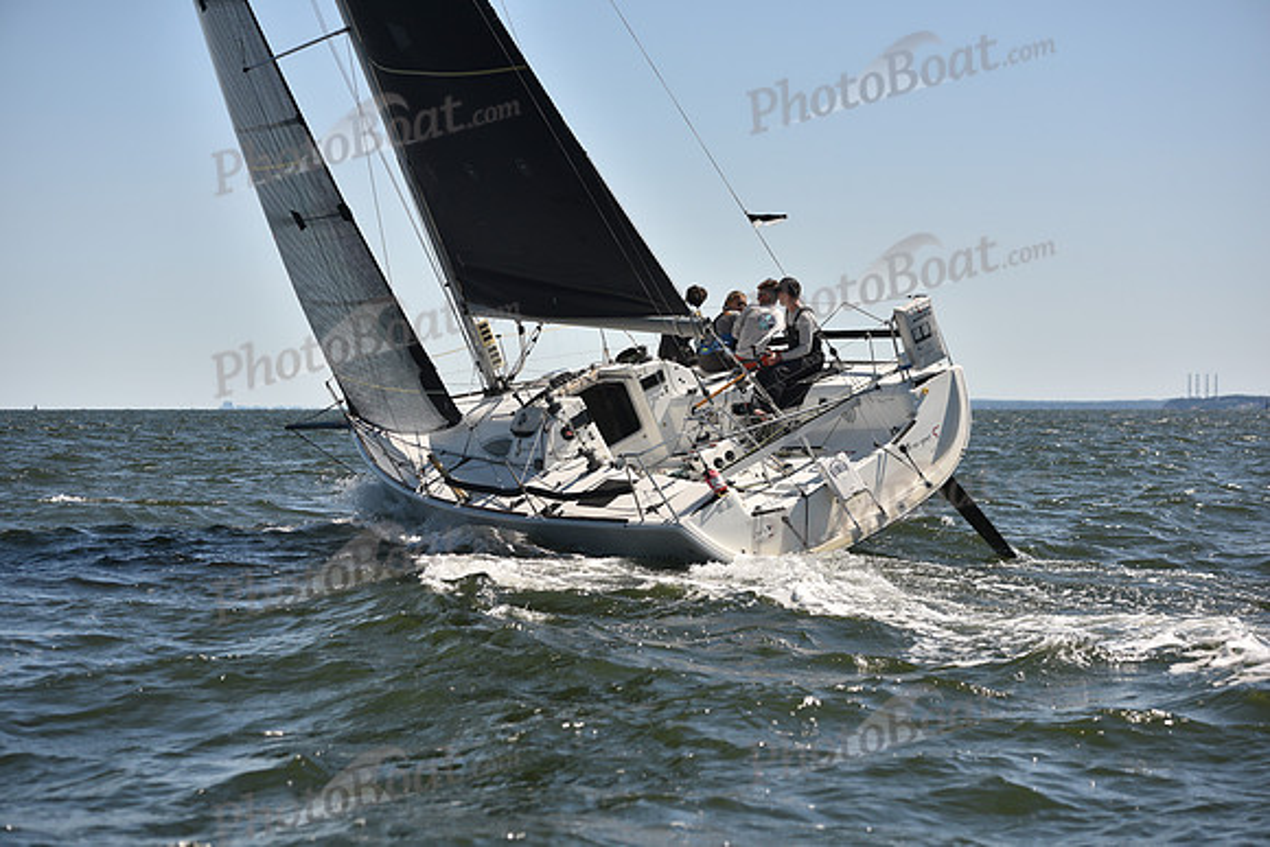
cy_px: 424
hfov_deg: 24.8
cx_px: 635
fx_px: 2893
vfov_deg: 16.7
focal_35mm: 82
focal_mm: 82
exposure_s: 1/1600
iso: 250
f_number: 4
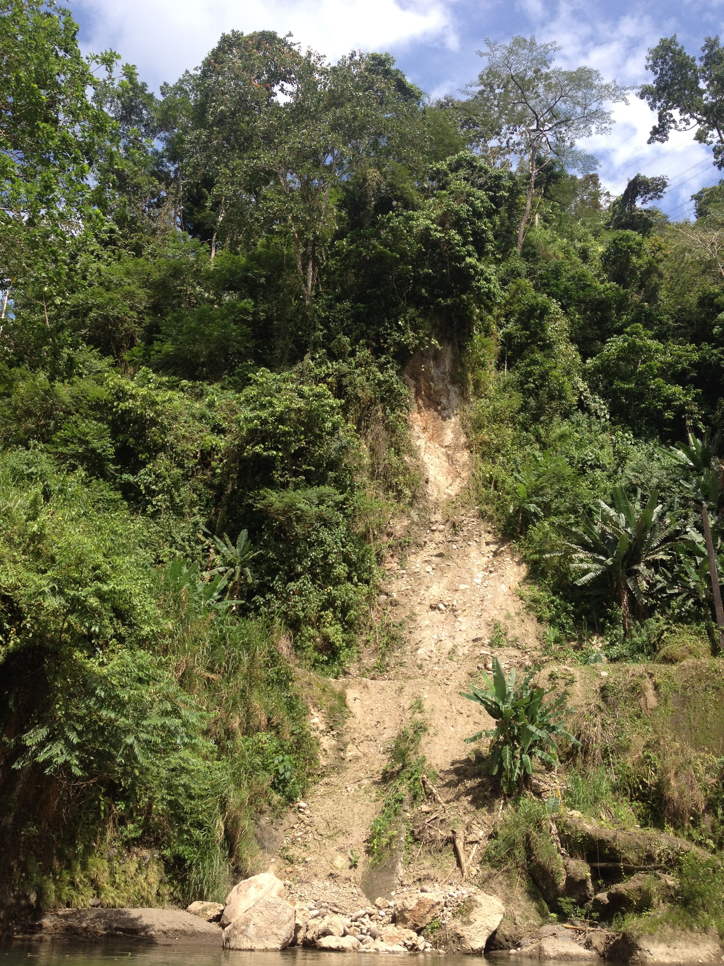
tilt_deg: +24.0
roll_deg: -0.1
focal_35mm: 35
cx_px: 362
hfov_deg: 40.7
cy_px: 483
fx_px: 976
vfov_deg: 52.6
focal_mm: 4.28
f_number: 2.4
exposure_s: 1/920
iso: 50
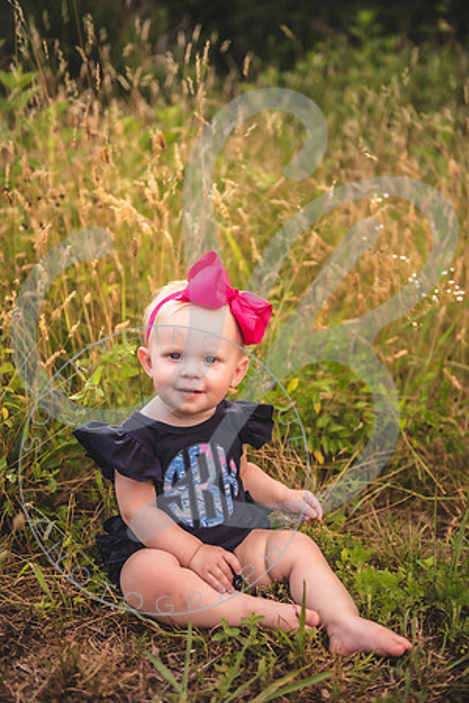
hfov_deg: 27.0
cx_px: 234
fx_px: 977
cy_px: 352
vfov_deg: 39.6
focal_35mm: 50
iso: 100
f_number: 2.8
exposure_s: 1/640
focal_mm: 50
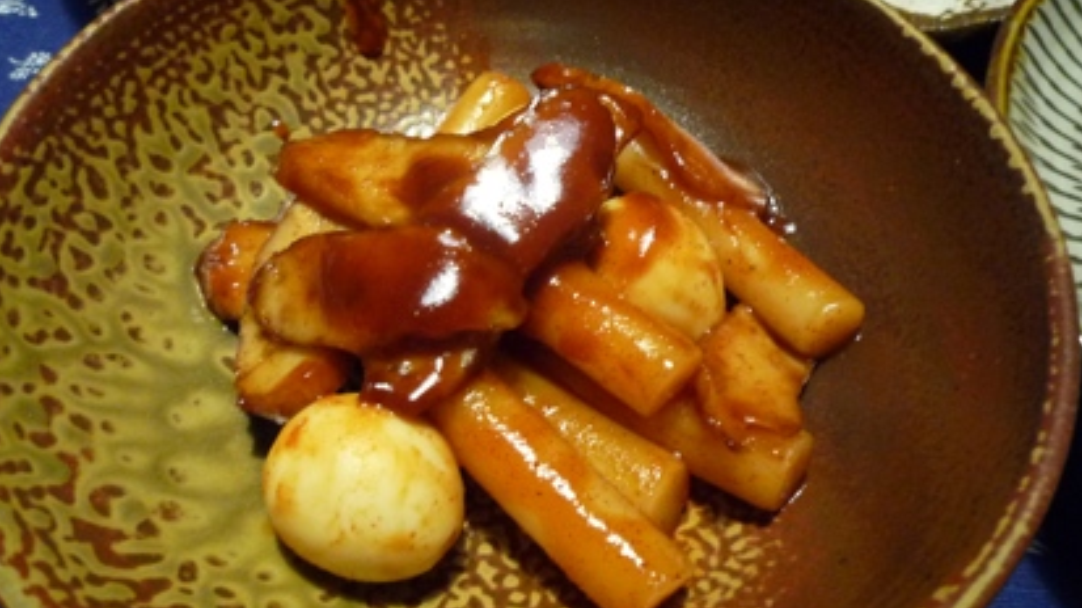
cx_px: 536
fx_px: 803
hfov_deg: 67.9
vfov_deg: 41.5
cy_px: 301
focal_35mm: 28
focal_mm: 4.4
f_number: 2.8
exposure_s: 1/8
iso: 400
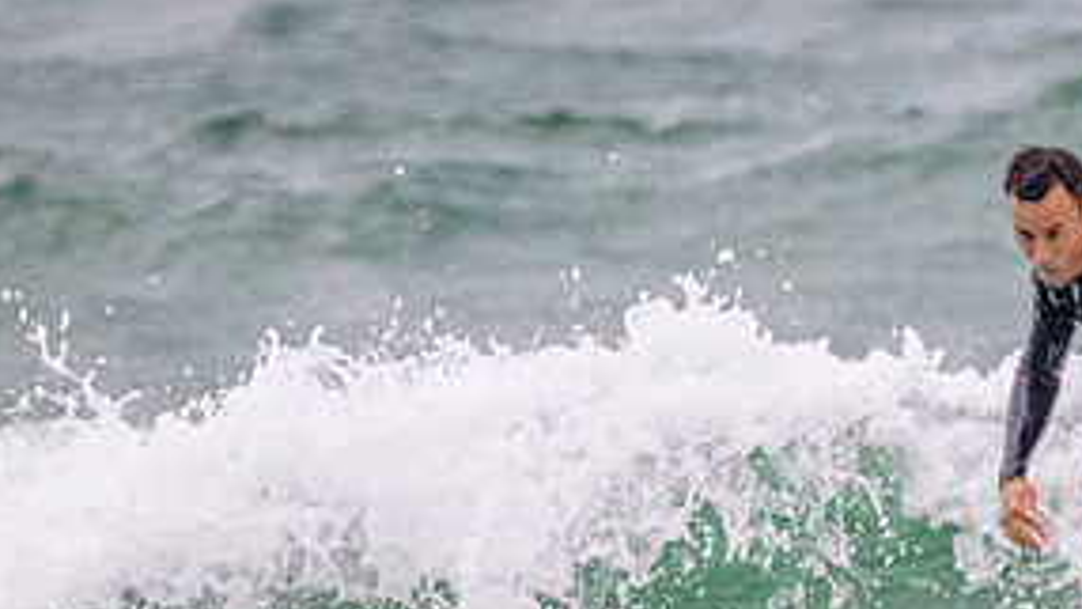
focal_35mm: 2311
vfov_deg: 0.5
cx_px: 1256
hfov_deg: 0.9
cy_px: 689
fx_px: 66316
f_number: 11
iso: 2000
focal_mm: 800
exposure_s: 1/2000
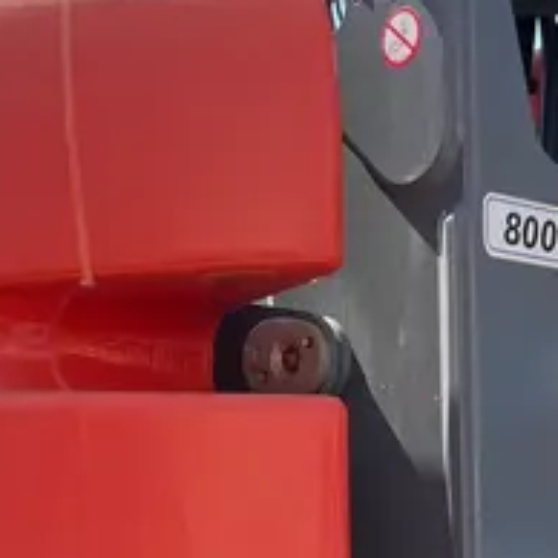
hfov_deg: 19.9
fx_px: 1587
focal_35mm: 87
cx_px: 279
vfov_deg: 17.2
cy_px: 930
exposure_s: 1/642
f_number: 1.6
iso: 50
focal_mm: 5.1
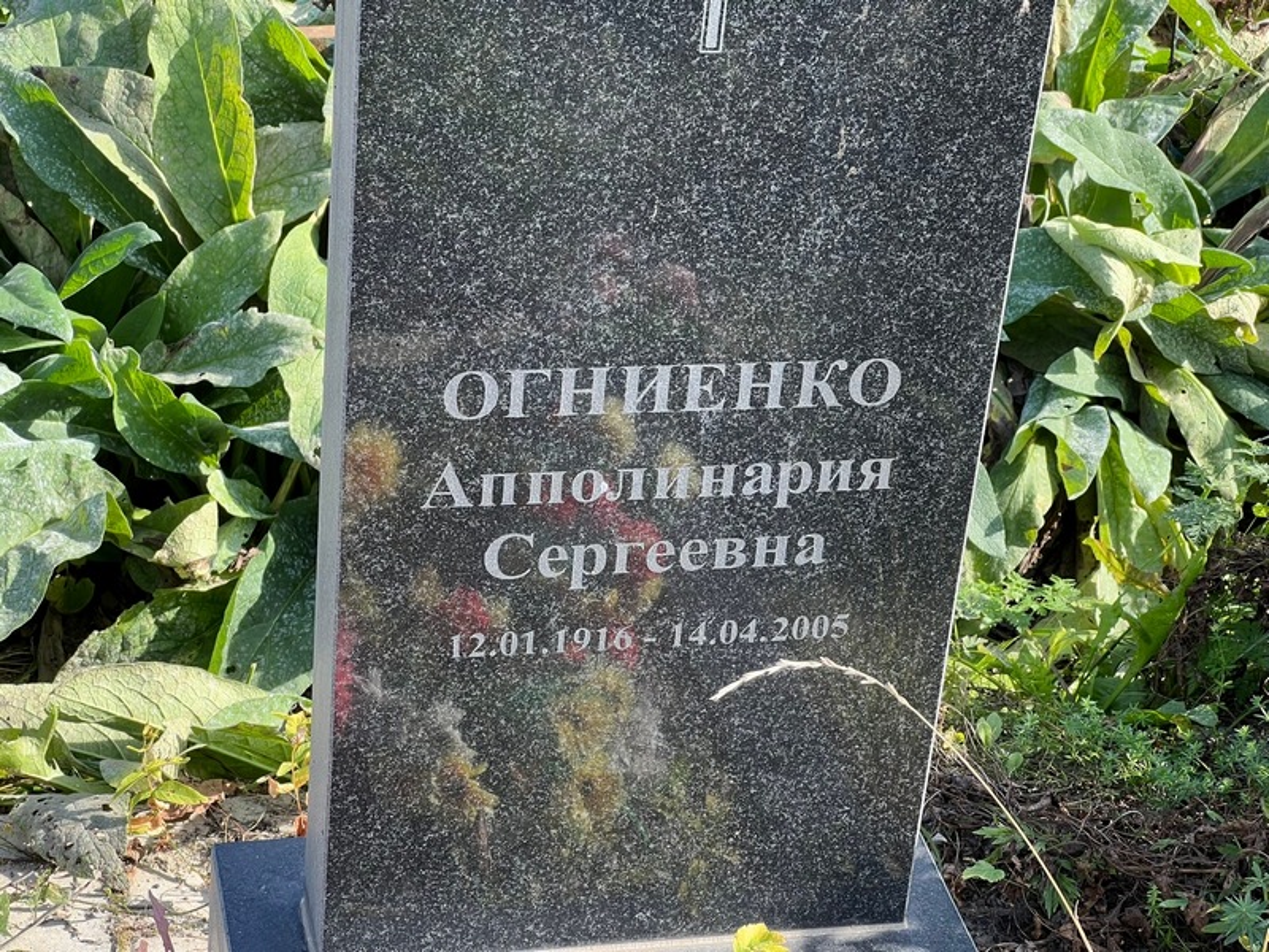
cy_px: 476
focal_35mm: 77
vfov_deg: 19.1
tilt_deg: -31.1
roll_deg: -5.4
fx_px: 2823
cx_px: 634
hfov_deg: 25.3
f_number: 2.8
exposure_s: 1/133
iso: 32
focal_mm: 9
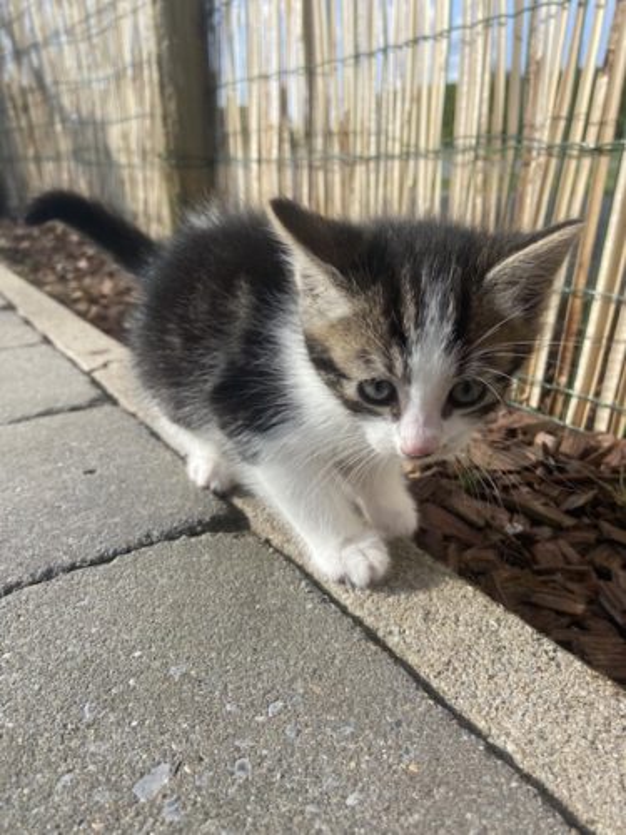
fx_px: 627
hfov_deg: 53.1
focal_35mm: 26
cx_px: 313
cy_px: 418
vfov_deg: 67.3
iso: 32
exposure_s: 1/1287
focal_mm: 4.25
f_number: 1.8
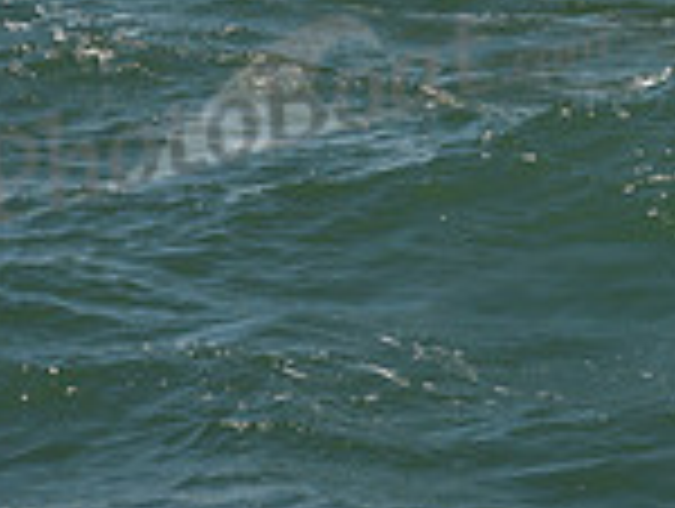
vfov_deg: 5.6
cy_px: -643
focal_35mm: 260
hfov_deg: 7.5
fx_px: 5078
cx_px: 844
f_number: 13
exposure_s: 1/800
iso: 320
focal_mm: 70
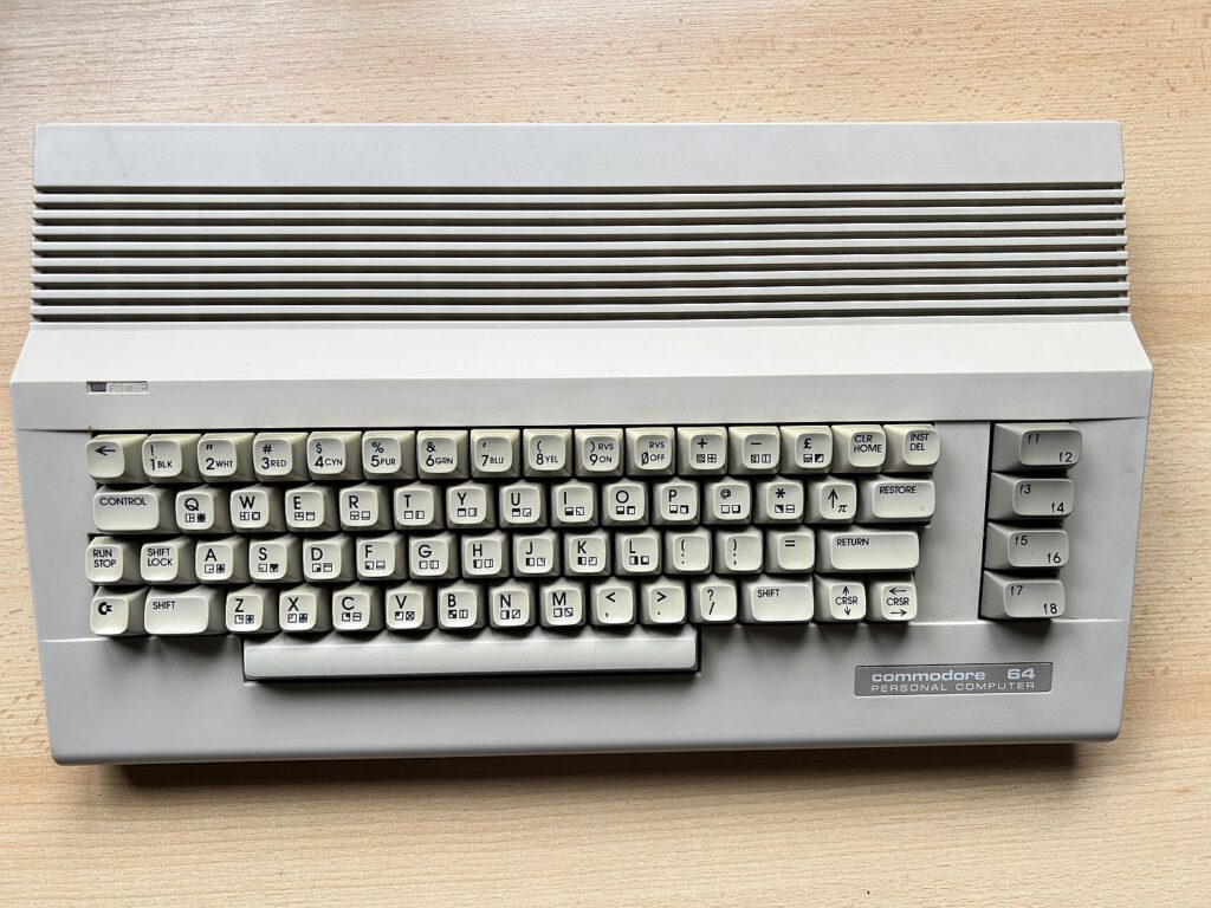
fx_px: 910
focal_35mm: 26
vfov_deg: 53.1
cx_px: 606
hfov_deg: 67.3
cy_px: 454
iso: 80
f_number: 1.5
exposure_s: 1/121
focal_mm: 5.7
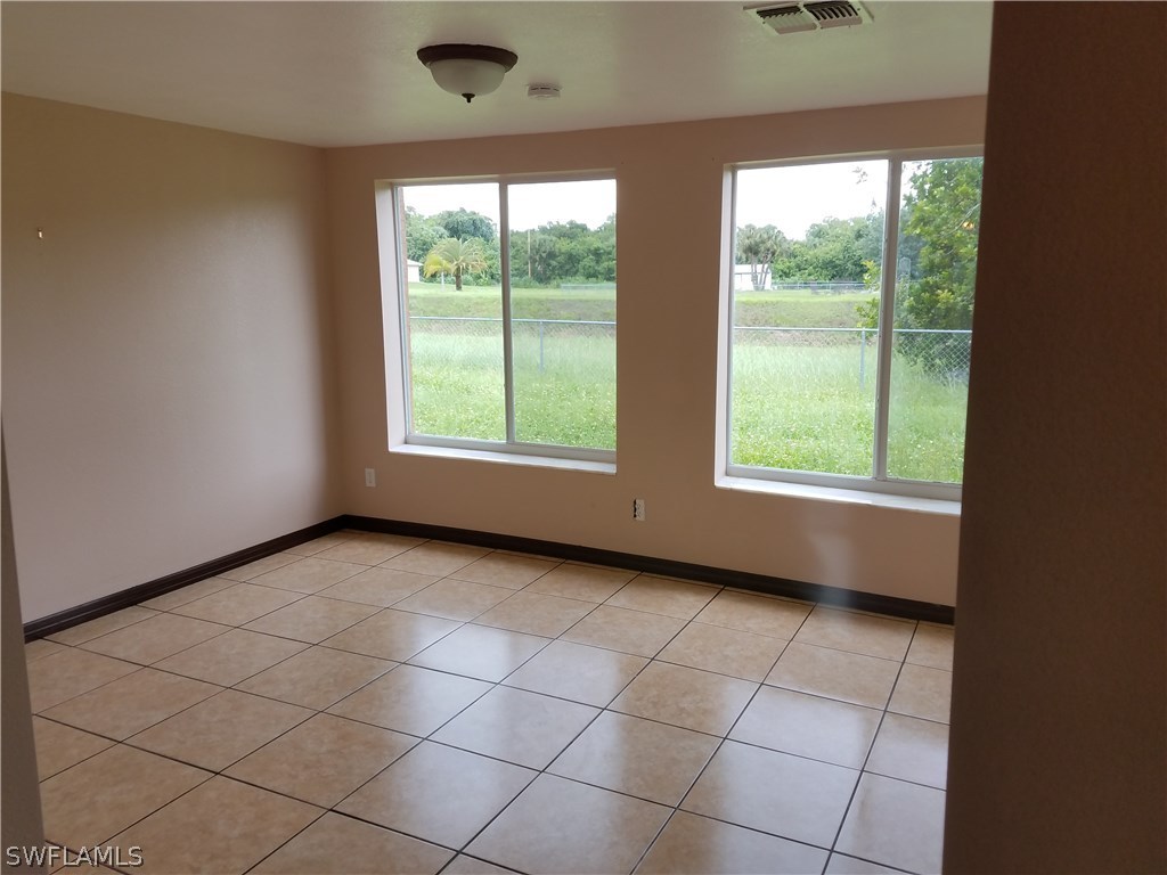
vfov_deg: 53.1
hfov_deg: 67.3
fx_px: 877
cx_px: 584
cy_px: 438
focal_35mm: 26
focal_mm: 4.2
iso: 40
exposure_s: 1/155
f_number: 1.7
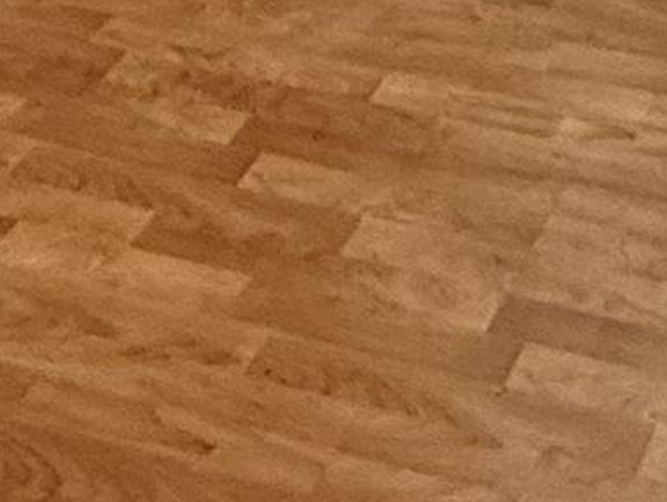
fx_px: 2141
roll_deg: -0.5
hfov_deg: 17.4
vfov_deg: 11.1
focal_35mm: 111
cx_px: 622
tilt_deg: -11.2
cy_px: -728
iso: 320
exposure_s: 1/60
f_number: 2.2
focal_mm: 2.22
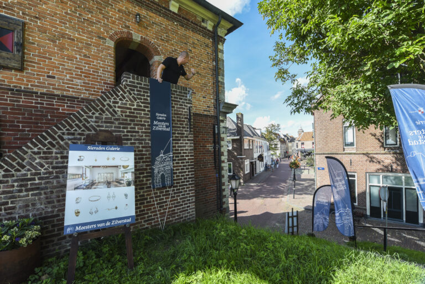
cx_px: 212
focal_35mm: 14
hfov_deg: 104.2
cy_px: 142
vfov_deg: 81.3
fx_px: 165
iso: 160
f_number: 8
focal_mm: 14
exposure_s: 1/125
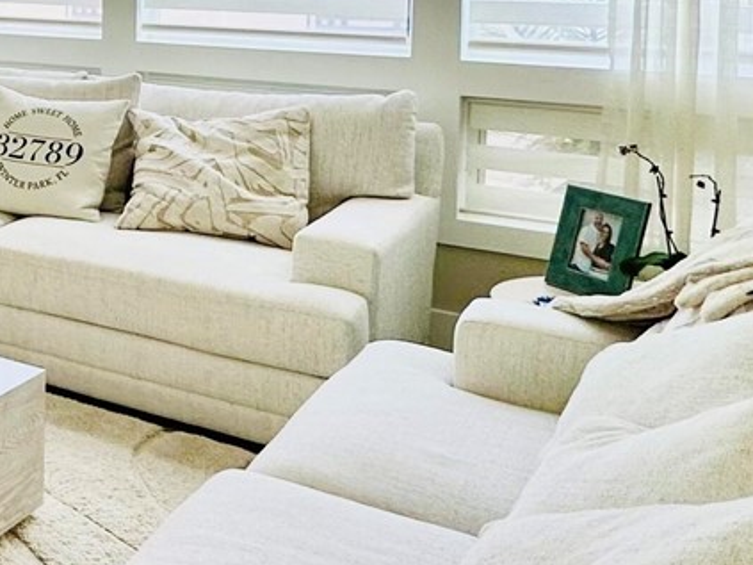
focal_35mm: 53
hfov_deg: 27.3
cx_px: -328
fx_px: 1153
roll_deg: +0.2
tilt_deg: -2.0
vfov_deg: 25.9
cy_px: -16
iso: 64
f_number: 2.2
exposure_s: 1/99
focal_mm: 2.22
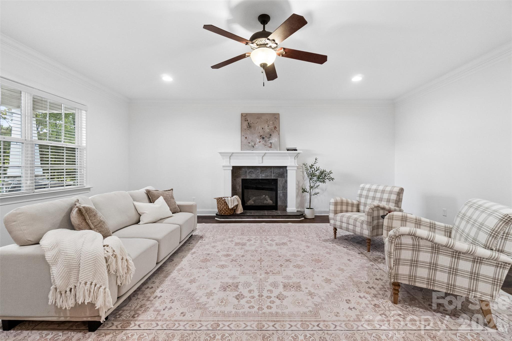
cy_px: 170
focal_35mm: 15
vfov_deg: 77.3
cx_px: 256
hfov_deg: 100.4
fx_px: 213
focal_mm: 10
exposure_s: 1/30
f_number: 7.1
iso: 1250
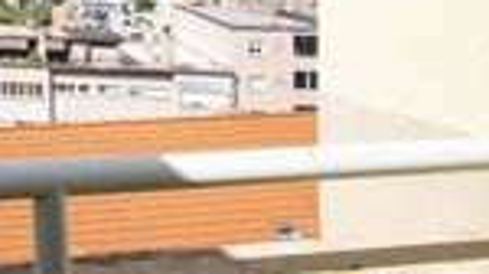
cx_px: -130
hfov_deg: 35.2
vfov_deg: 23.1
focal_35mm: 42
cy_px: -130
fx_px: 544
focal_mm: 10
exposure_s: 1/320
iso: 100
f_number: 5.6
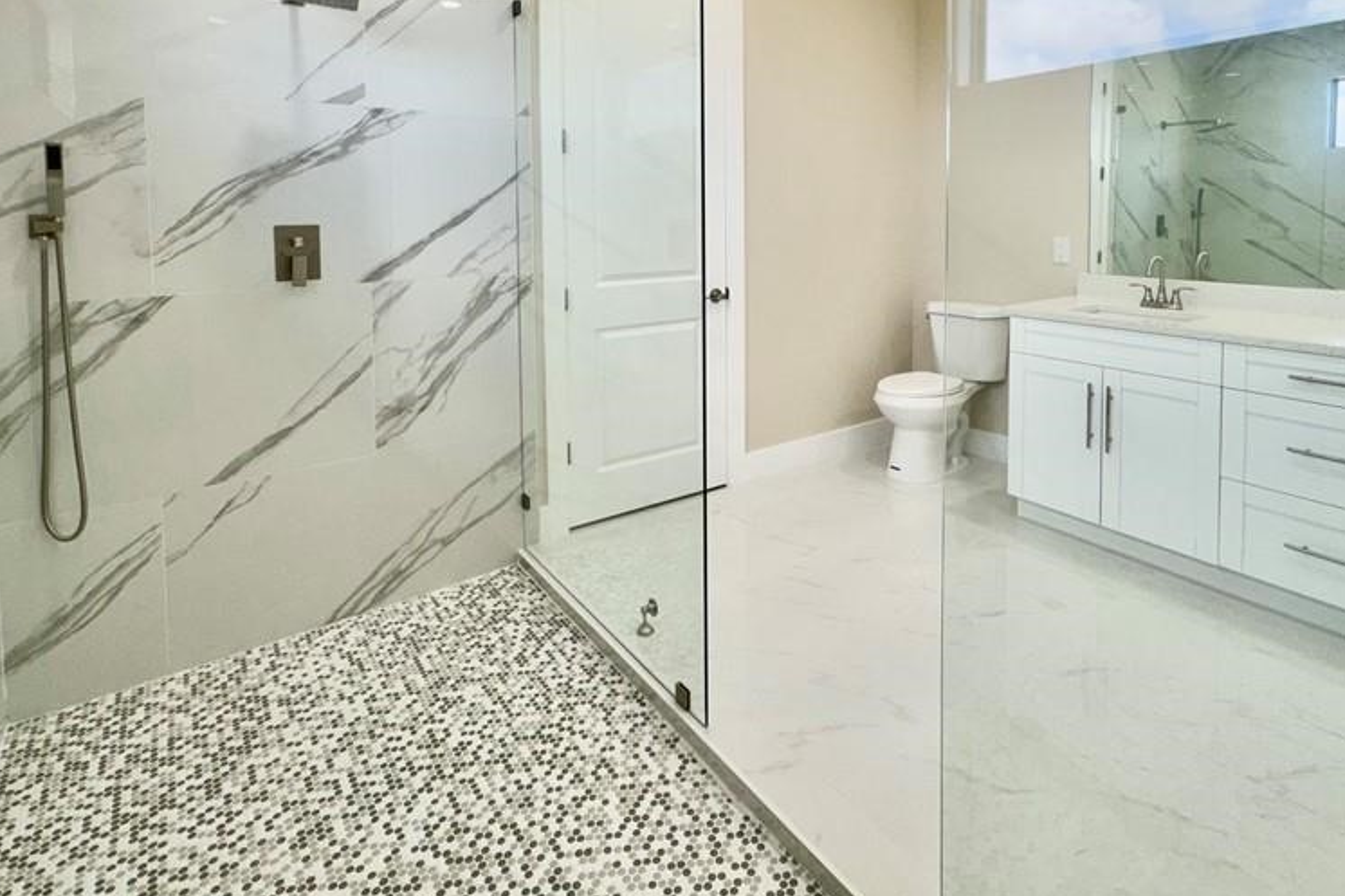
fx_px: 747
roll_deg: +0.8
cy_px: 242
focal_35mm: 20
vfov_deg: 59.1
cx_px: 692
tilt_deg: -3.5
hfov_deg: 84.0
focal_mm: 2.22
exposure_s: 1/120
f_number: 2.2
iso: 50
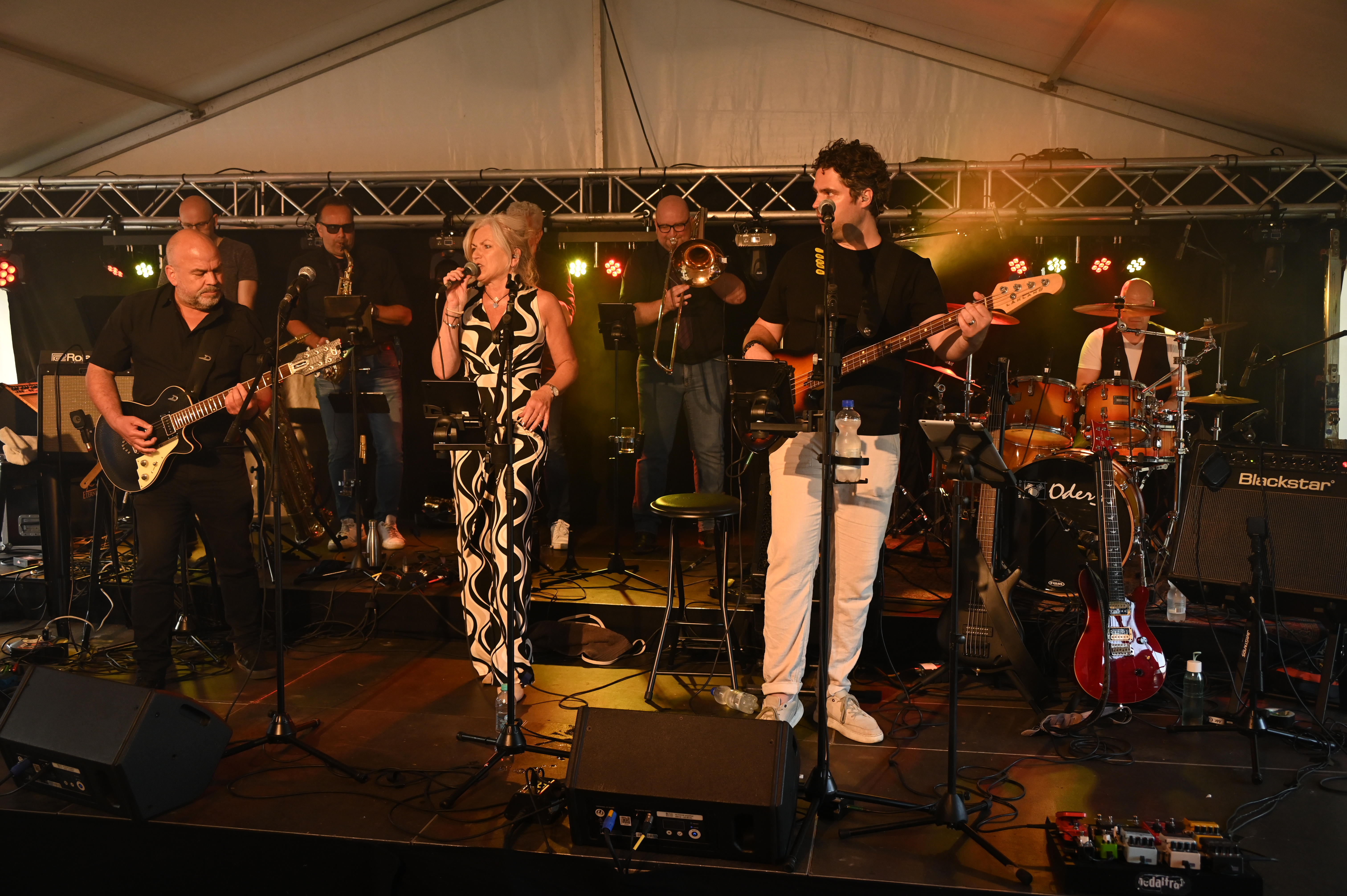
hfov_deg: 57.3
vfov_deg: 39.9
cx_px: 674
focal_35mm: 33
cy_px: 448
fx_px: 1234
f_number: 4.8
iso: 1600
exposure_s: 1/125
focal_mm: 33
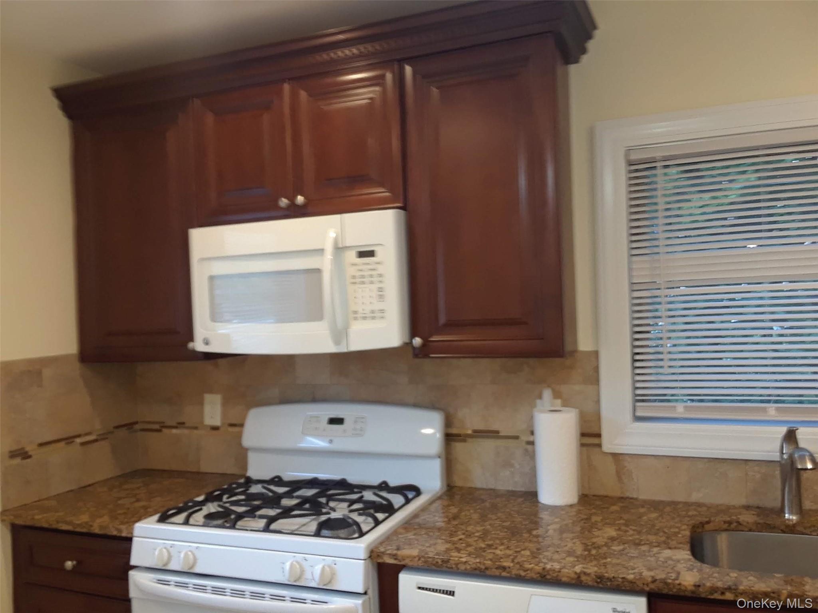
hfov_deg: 60.0
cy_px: 306
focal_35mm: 30
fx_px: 709
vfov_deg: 46.8
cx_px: 409
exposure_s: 1/30
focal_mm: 2.47
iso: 50
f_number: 1.9
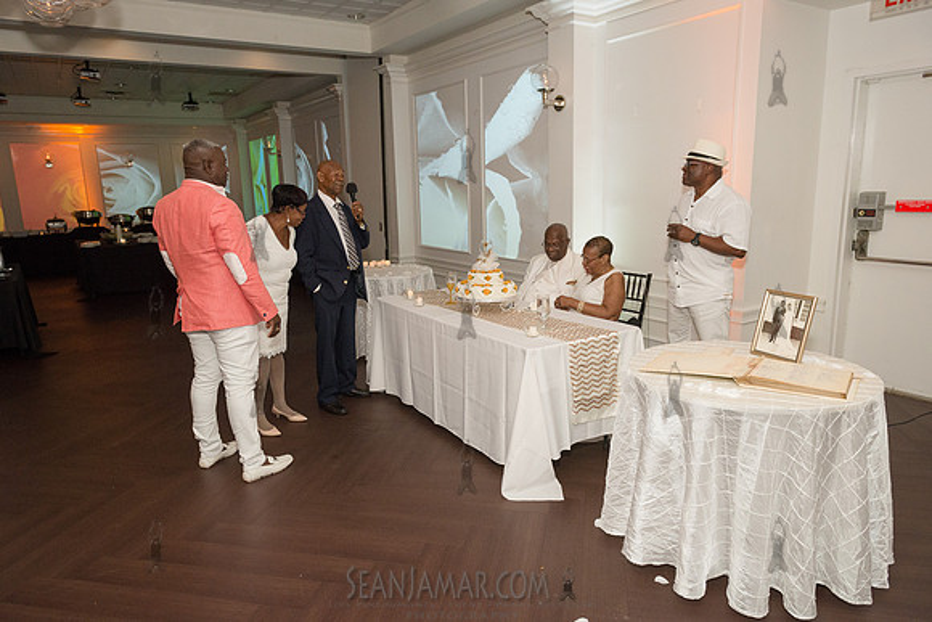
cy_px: 311
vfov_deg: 53.2
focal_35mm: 24
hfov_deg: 73.7
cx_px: 466
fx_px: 621
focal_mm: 24
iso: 2500
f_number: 4.5
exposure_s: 1/400
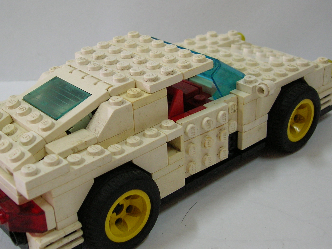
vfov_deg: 26.1
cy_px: 117
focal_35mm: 56
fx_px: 537
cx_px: 149
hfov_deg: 34.3
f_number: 3.1
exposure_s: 1/6.4
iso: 100
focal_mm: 7
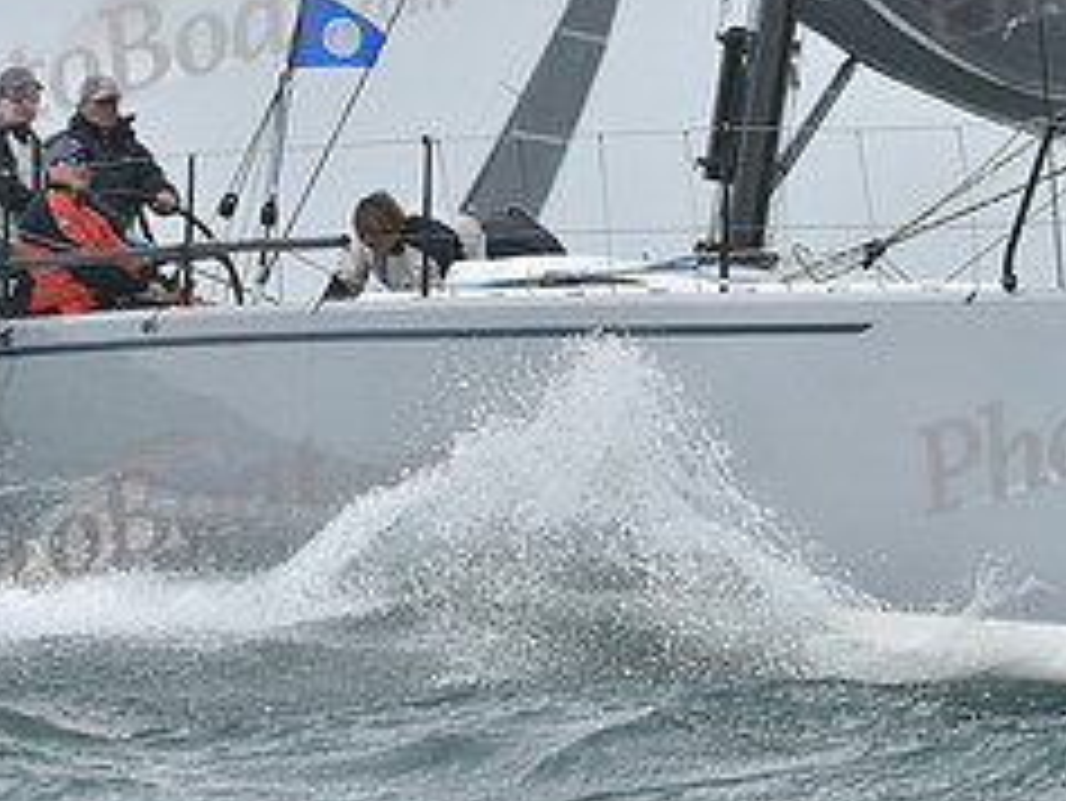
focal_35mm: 471
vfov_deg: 3.2
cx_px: 688
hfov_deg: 4.2
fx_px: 14512
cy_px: 227
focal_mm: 200
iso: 320
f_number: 6.3
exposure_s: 1/1000
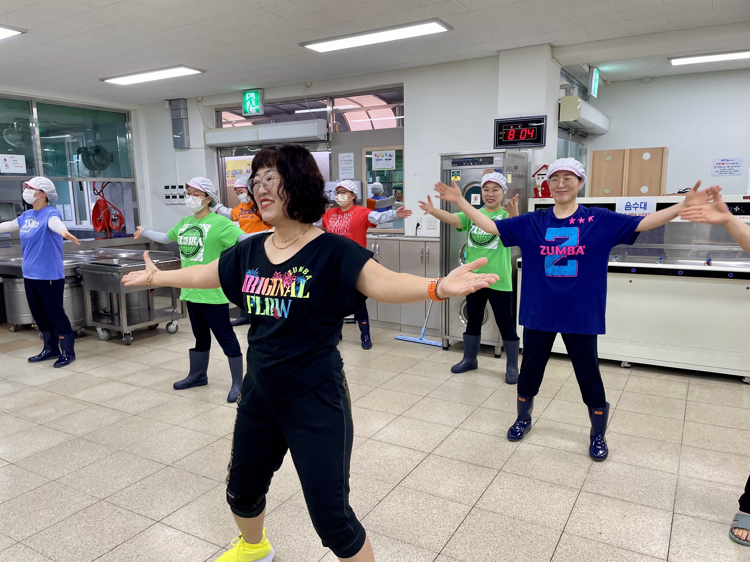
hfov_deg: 67.3
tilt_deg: -9.9
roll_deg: +1.0
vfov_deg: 53.1
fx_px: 563
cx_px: 375
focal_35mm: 26
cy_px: 281
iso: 100
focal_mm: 4.2
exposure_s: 1/120
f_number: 1.6
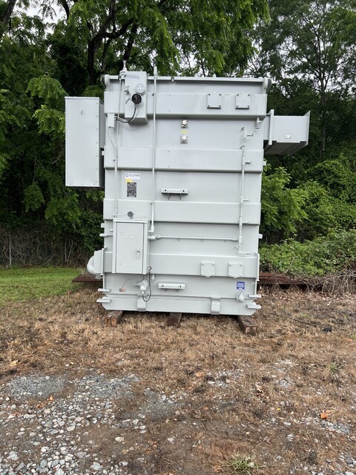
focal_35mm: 26
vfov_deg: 67.3
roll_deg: +0.0
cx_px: 178
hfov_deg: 53.1
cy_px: 238
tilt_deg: -1.5
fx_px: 357
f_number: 1.5
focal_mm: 5.7
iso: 50
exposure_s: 1/1209
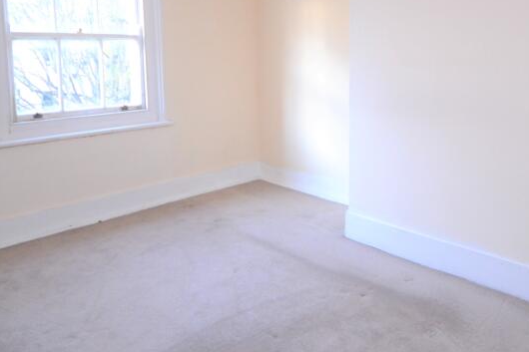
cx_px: 317
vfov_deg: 43.5
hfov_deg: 63.1
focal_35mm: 29
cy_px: 87
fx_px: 426
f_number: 4
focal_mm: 10
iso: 1100
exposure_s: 1/60
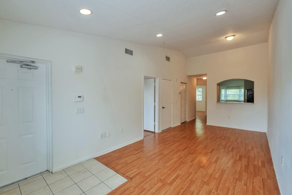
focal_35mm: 15
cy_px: 98
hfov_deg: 100.4
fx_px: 122
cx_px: 146
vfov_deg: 77.3
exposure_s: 1/40
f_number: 8
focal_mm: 10
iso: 800
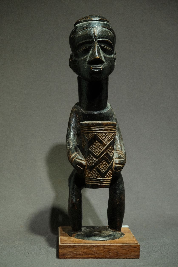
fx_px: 438
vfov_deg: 33.9
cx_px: 89
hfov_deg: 23.0
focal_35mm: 59
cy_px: 134
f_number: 3.6
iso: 640
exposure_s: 1/60
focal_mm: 39
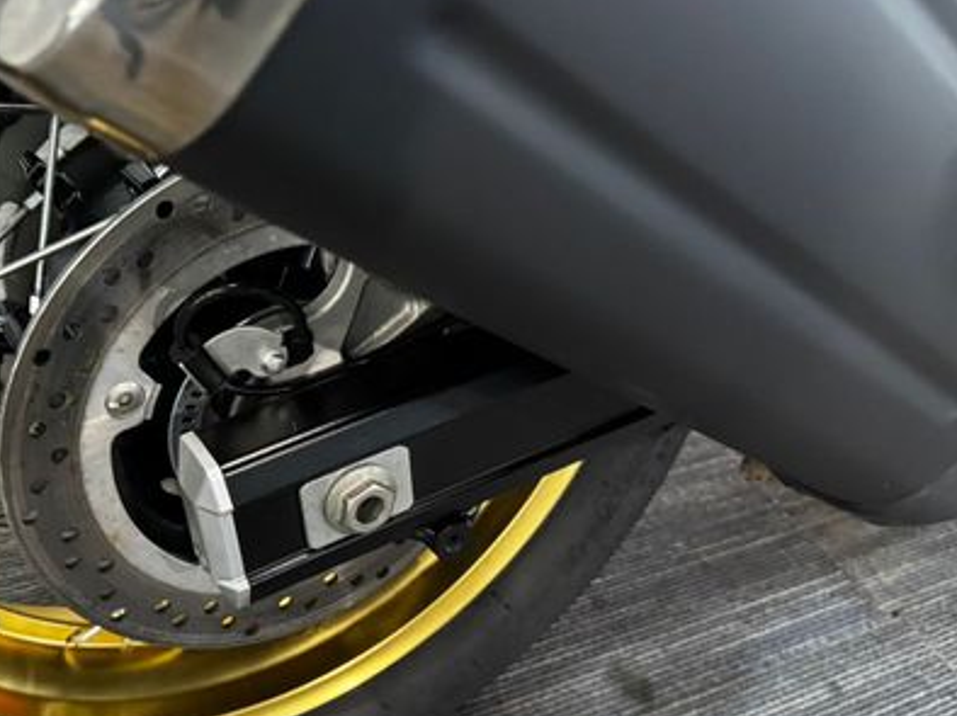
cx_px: 299
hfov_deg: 46.9
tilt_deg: -42.8
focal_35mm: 39
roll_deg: -10.1
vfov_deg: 36.7
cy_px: 403
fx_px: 1078
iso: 1000
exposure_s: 1/33
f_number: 1.78
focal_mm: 6.76
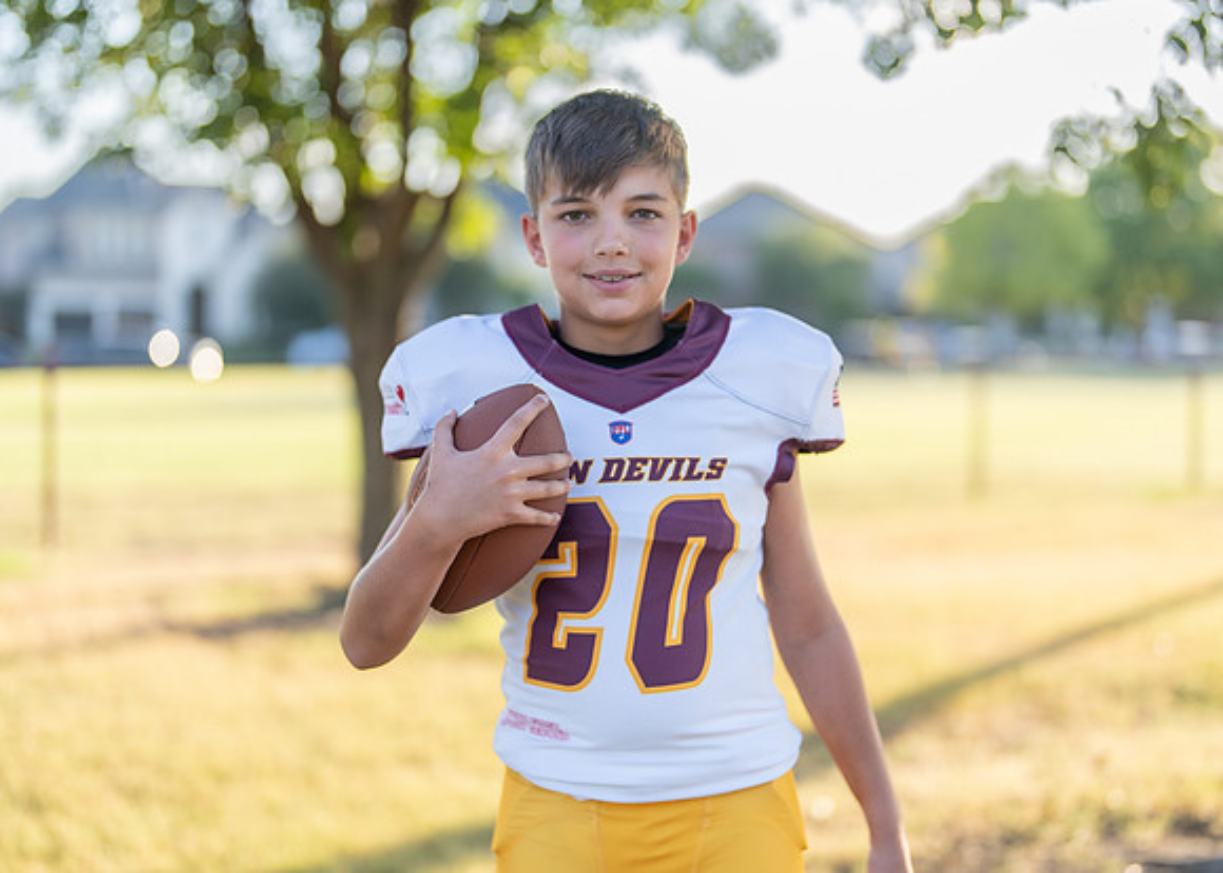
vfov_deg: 24.8
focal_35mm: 57
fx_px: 1985
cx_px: 630
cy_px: 435
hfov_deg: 34.2
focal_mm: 50
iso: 100
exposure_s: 1/1250
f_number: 1.2
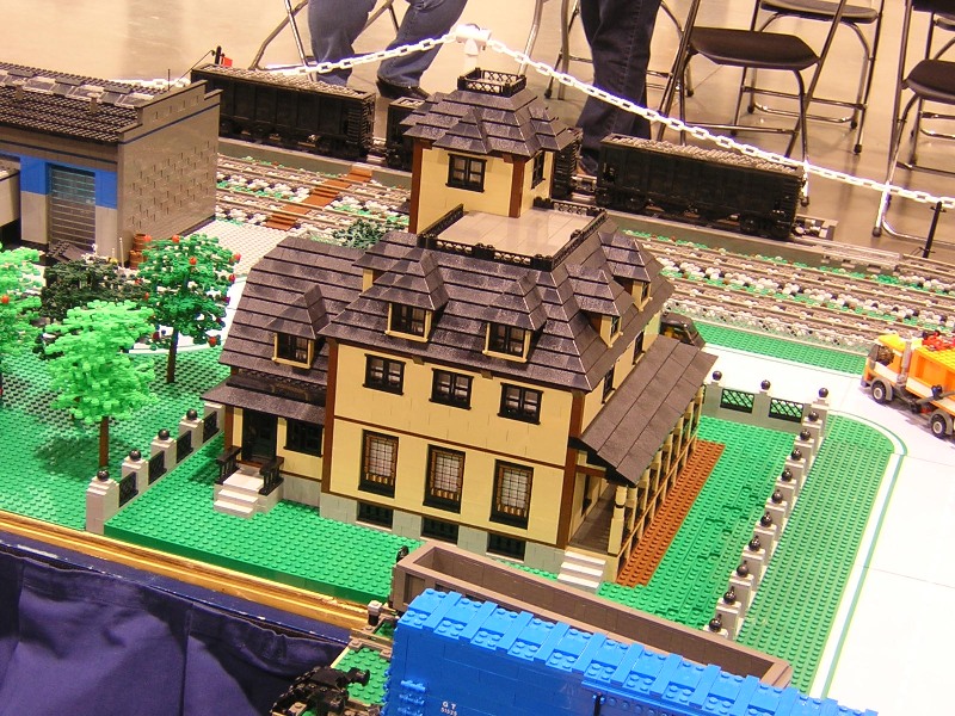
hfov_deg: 31.2
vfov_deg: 23.7
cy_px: 358
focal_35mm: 62
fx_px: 1710
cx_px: 478
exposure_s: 1/3.7
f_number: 3.4
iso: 132
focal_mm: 8.1
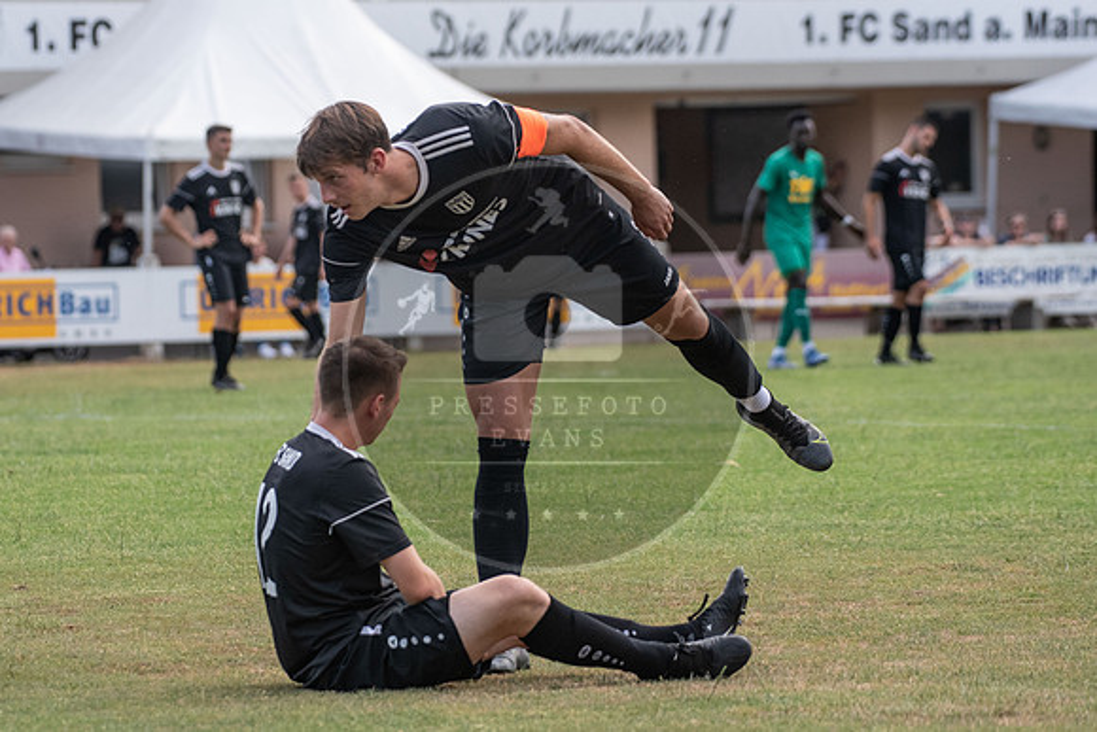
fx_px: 7057
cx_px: 462
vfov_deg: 5.9
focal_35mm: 232
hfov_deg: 8.9
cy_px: 323
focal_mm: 200
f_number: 5.6
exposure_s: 1/1600
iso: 1250
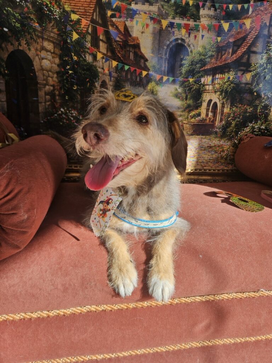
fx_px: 241
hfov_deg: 58.9
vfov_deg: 73.9
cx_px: 136
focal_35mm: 23
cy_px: 182
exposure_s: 1/1108
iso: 25
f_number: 1.8
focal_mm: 5.4
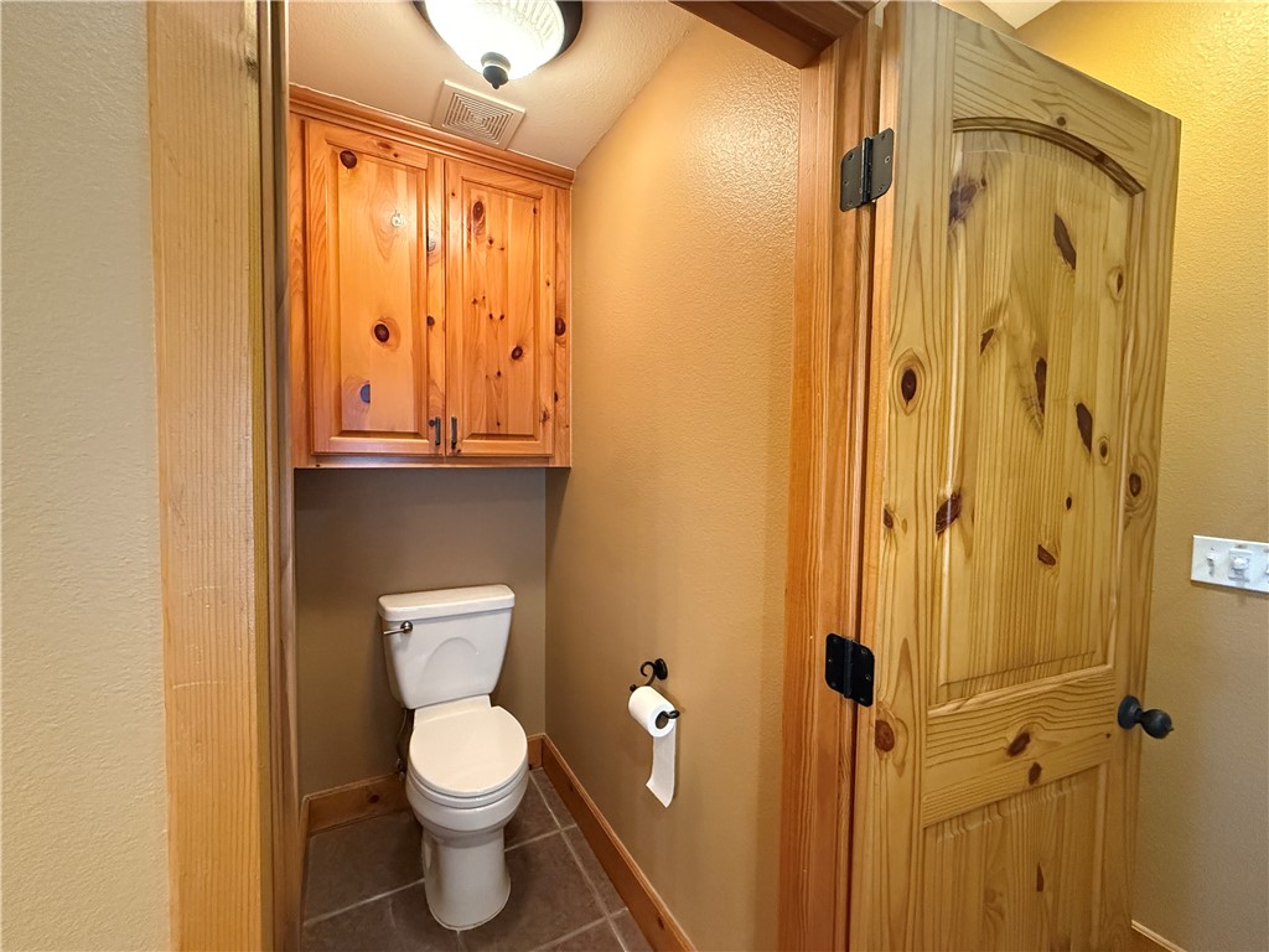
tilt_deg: -2.3
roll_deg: -0.1
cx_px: 634
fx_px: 513
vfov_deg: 85.7
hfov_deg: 102.1
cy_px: 476
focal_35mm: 14
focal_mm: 2.22
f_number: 2.2
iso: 1000
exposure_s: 1/60
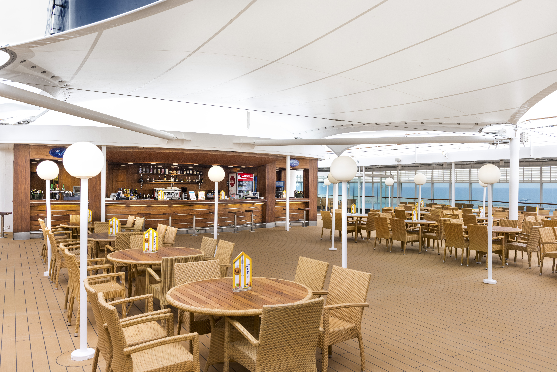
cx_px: 278
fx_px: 449
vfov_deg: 45.0
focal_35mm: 29
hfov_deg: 63.6
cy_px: 186
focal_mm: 29
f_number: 8
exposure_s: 1/125
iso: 500
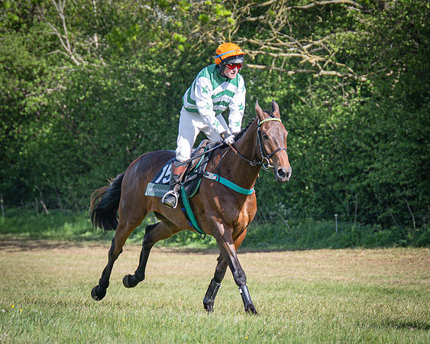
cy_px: 190
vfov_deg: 4.6
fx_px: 4313
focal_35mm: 339
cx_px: 239
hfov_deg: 5.7
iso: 400
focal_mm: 120
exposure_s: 1/1600
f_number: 4
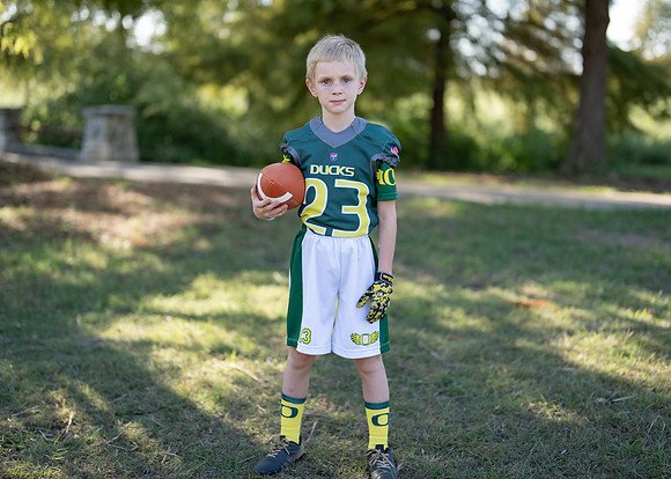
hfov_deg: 34.8
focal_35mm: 56
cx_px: 339
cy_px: 227
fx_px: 1070
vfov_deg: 25.2
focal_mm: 50
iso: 100
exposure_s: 1/1250
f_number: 1.2
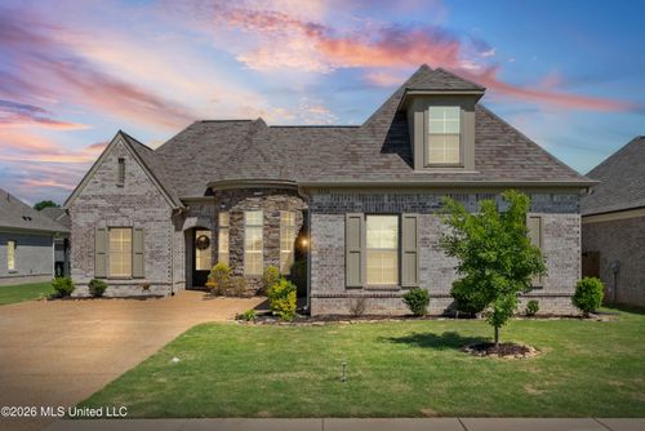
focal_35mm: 32
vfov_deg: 41.2
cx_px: 322
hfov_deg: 58.7
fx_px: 574
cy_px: 216
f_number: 5.6
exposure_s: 1/8000
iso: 800
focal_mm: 32
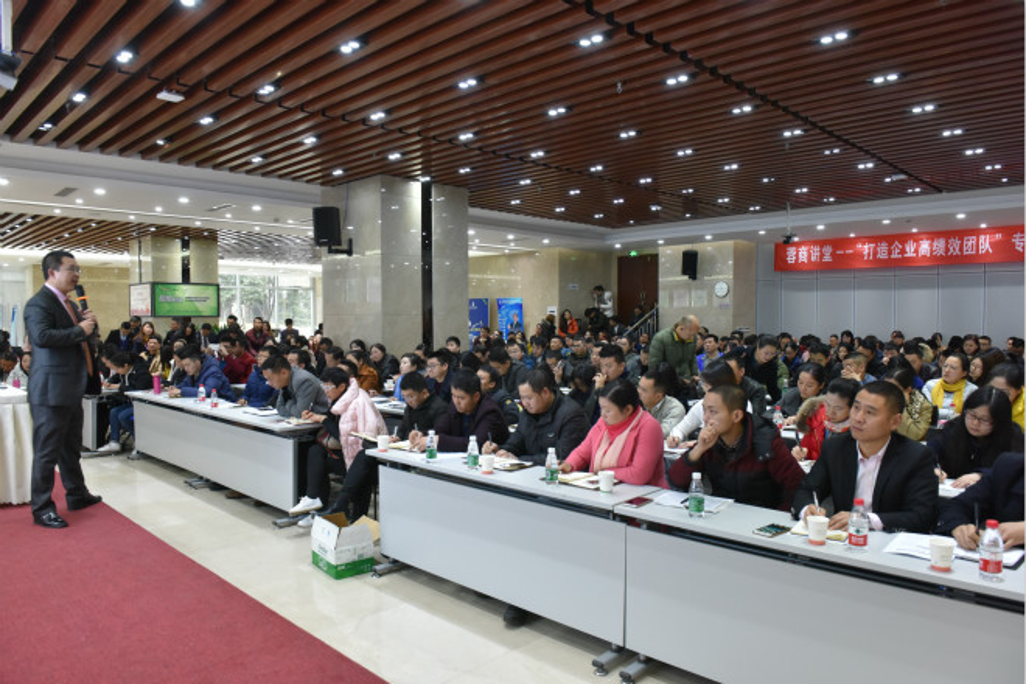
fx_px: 1140
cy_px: 342
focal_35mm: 40
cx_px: 513
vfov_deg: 33.4
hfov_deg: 48.5
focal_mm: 40
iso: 2800
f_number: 8
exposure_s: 1/50
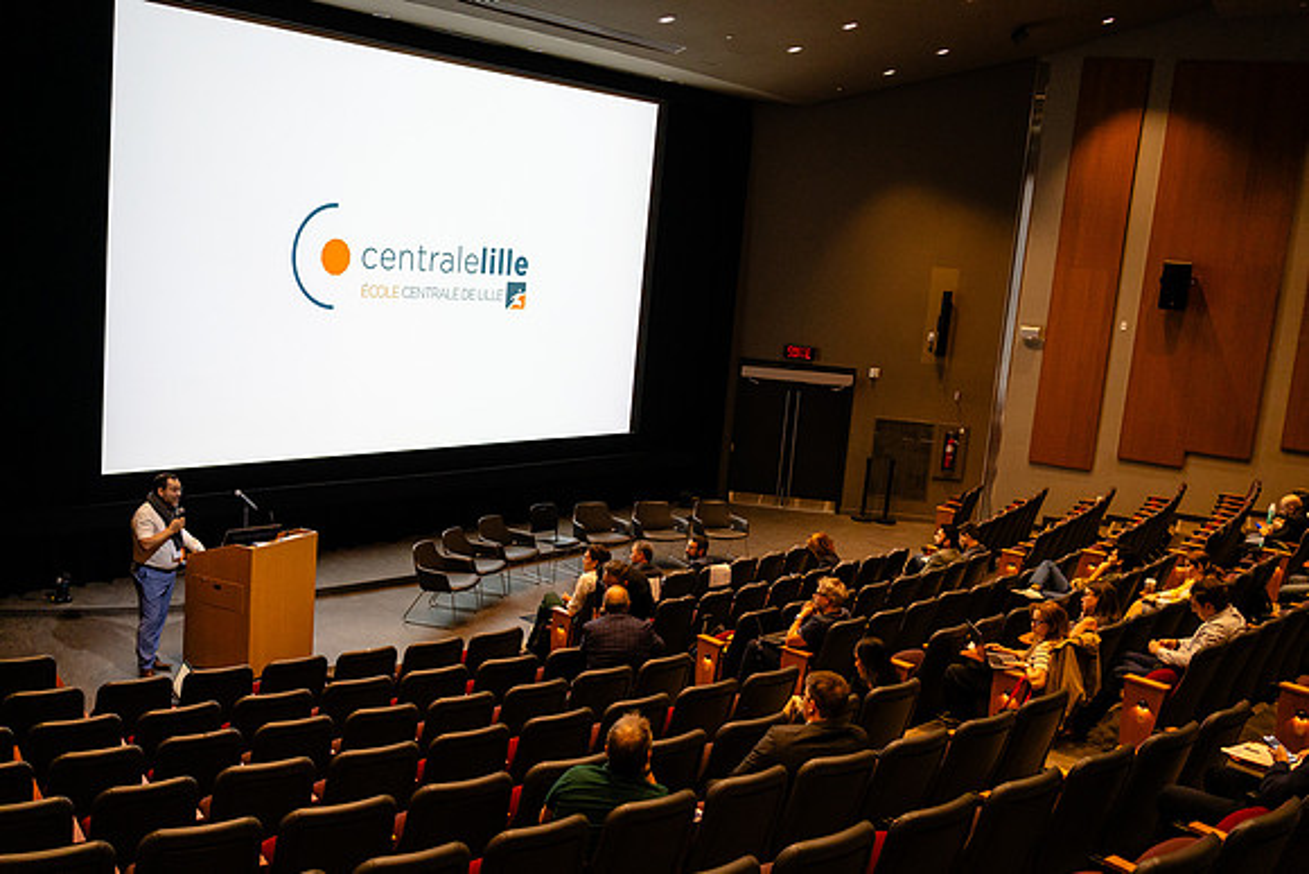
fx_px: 1273
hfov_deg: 54.4
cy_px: 437
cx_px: 654
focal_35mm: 35
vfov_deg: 37.9
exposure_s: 1/250
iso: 4000
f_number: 2.8
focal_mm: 35
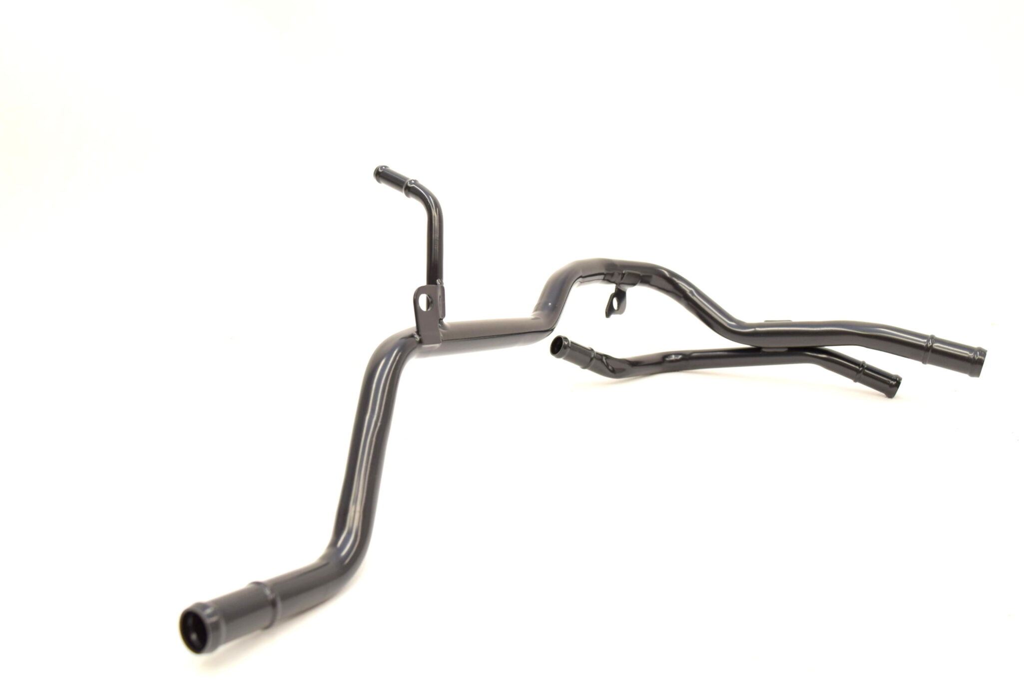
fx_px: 1025
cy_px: 342
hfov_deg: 53.1
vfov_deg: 36.9
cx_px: 512
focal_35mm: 36
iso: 400
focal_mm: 24
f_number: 6.3
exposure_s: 1/160
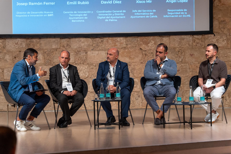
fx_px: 751
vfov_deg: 11.7
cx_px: 116
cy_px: 77
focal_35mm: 117
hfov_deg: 17.5
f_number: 2.8
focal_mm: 115
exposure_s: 1/200
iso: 2500
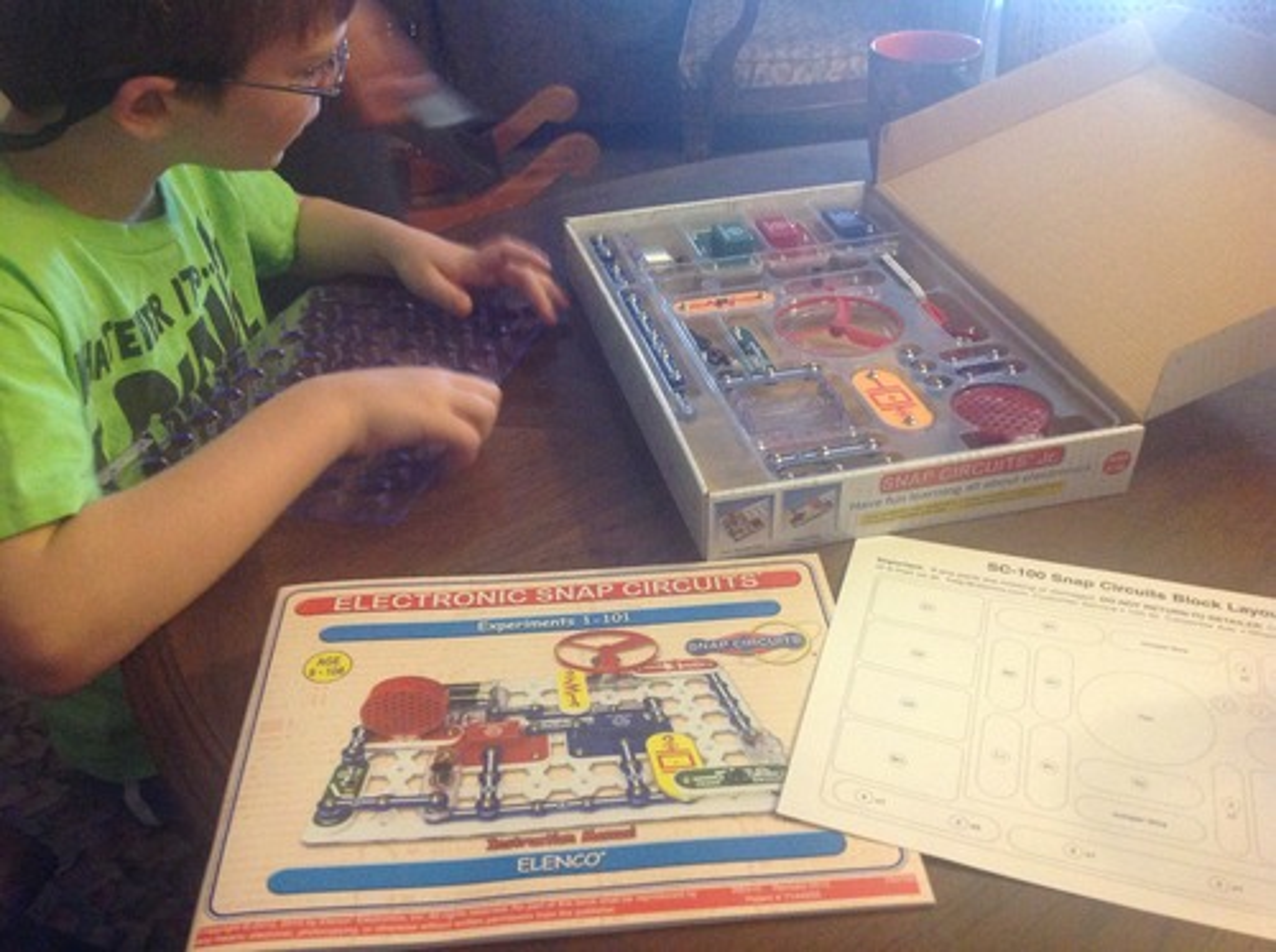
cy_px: 476
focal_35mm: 35
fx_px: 1288
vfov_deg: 40.6
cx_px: 638
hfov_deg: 52.7
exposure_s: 1/15
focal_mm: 4.28
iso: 400
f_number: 2.4
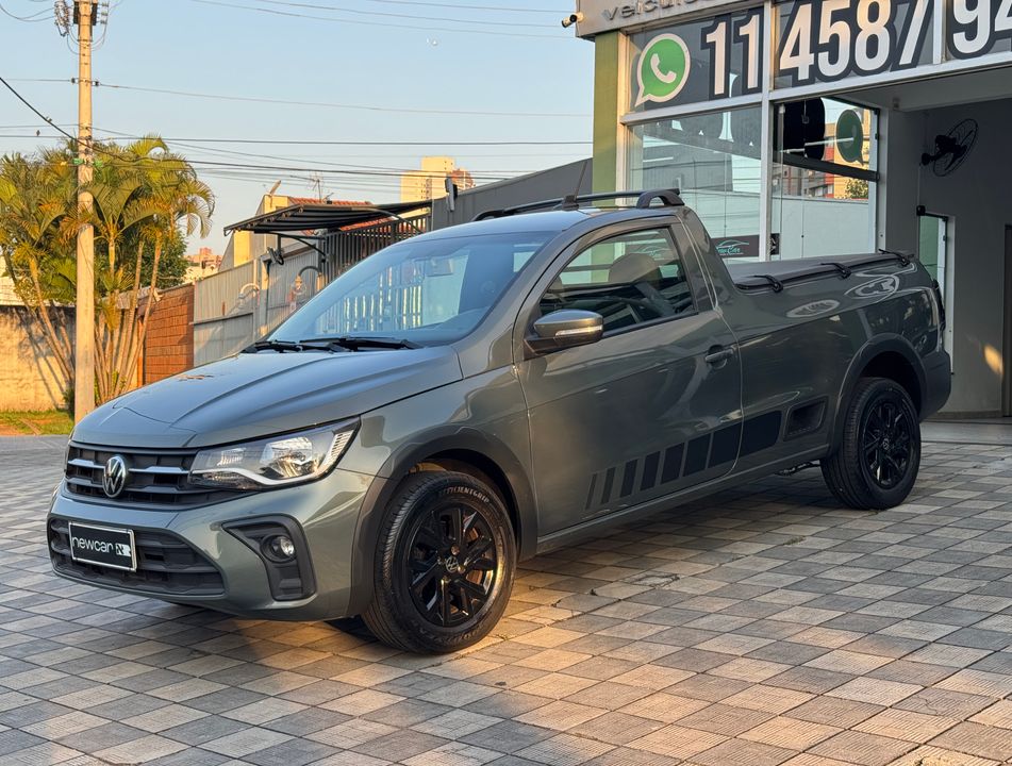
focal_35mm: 48
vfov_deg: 30.4
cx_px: 506
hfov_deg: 39.5
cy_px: 383
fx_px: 1408
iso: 64
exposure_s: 1/433
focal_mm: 6.76
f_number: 1.78
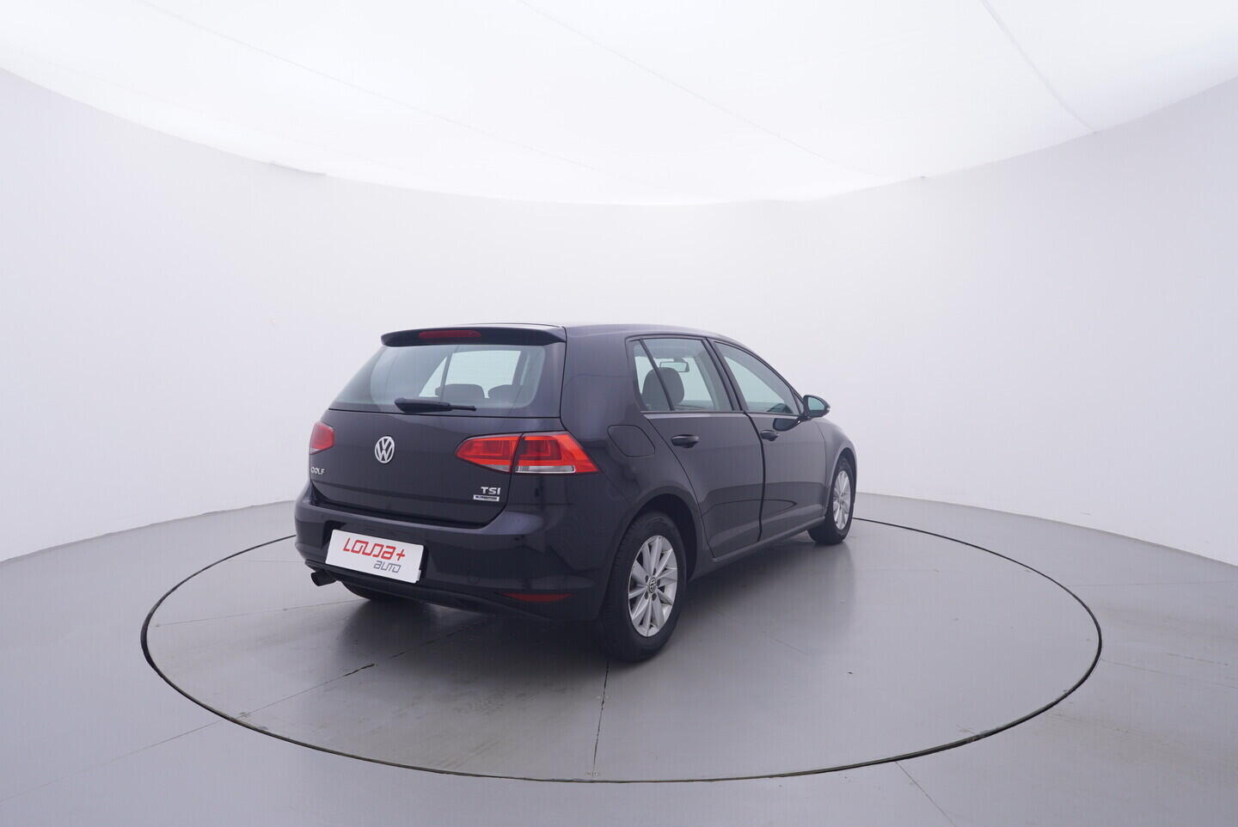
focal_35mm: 22
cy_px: 414
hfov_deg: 77.3
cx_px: 619
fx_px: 774
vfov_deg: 56.2
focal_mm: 15
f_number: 5
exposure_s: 1/80
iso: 200
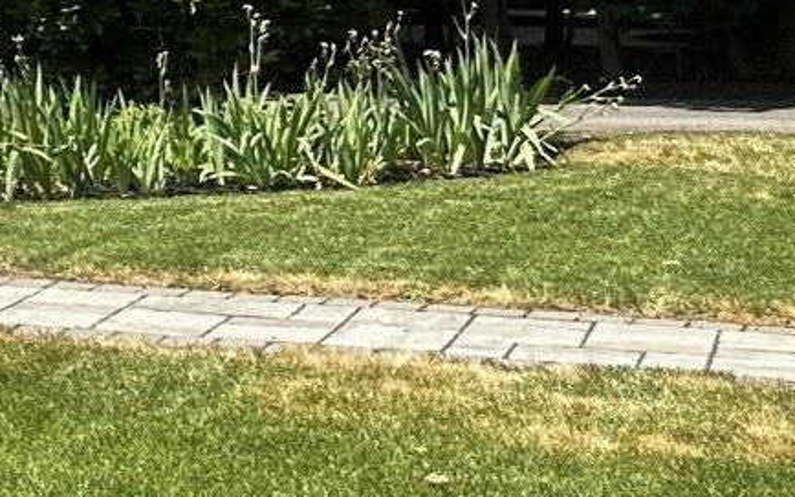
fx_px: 2599
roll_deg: +0.7
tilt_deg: +2.4
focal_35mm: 120
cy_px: -121
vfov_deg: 10.7
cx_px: -936
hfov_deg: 13.9
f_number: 1.78
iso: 80
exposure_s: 1/1212
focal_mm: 6.86
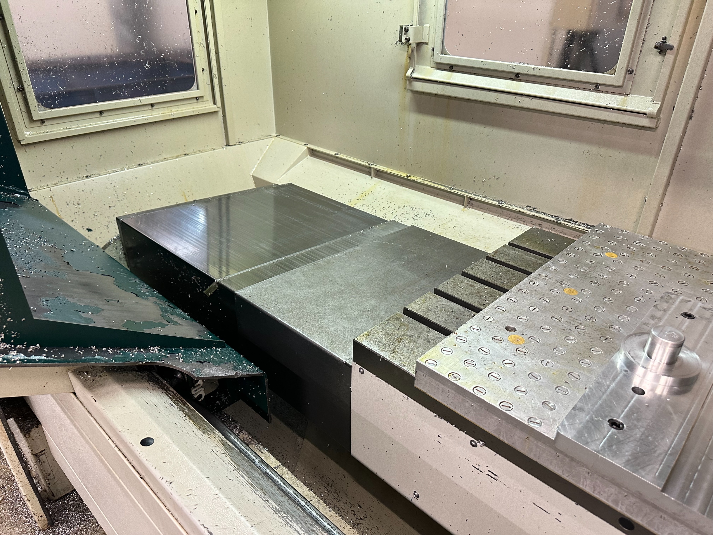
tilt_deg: -29.3
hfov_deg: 71.6
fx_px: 494
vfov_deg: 56.8
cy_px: 268
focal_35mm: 24
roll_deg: -0.8
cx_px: 356
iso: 320
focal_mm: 6.86
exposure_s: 1/50
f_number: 1.78
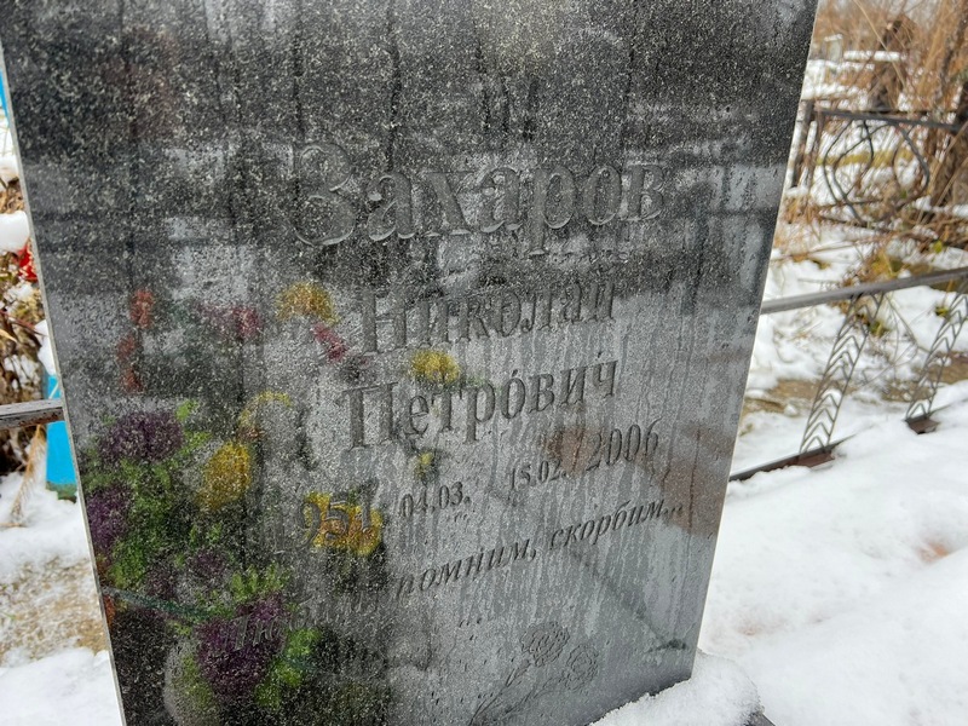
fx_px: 727
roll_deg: -1.6
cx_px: 484
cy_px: 363
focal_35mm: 26
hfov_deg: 67.3
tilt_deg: -24.1
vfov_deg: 53.1
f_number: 1.5
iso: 64
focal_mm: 5.7
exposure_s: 1/146
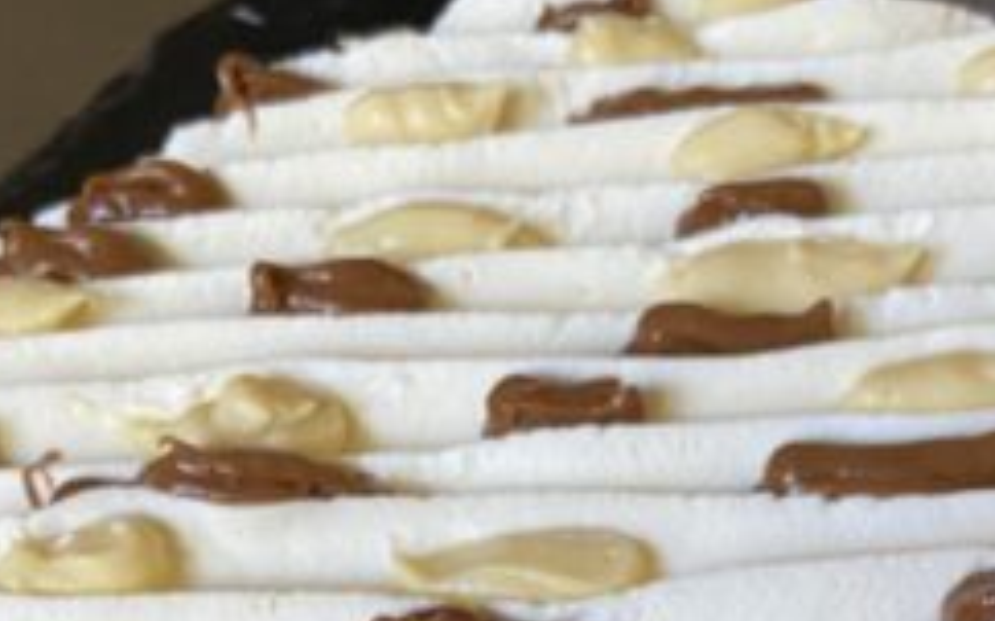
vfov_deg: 16.0
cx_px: 594
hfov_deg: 27.1
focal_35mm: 76
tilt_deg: -56.3
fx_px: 2060
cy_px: 876
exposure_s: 1/60
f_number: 1.8
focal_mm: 4.25
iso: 200
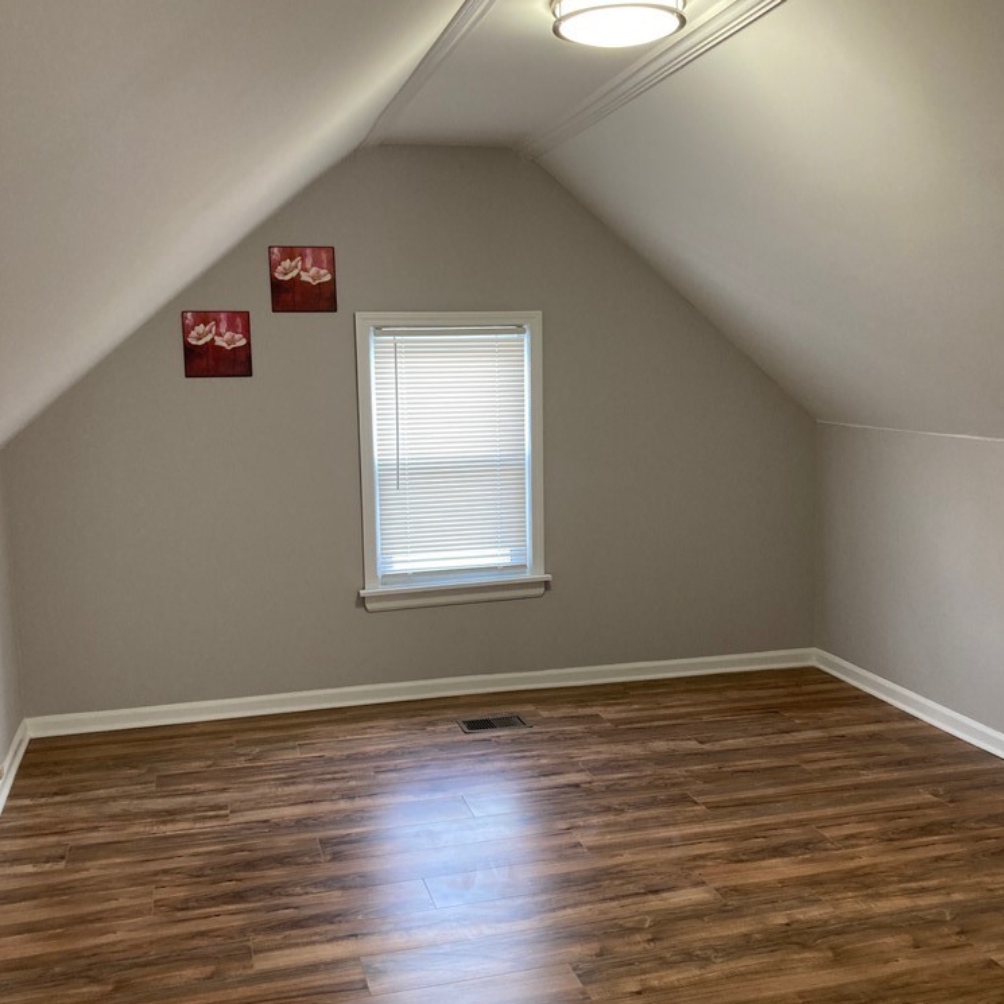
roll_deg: +1.1
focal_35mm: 34
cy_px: 526
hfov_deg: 48.4
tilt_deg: -7.5
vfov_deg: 48.4
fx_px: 1116
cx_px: 512
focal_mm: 3.99
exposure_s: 1/60
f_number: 1.8
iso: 100
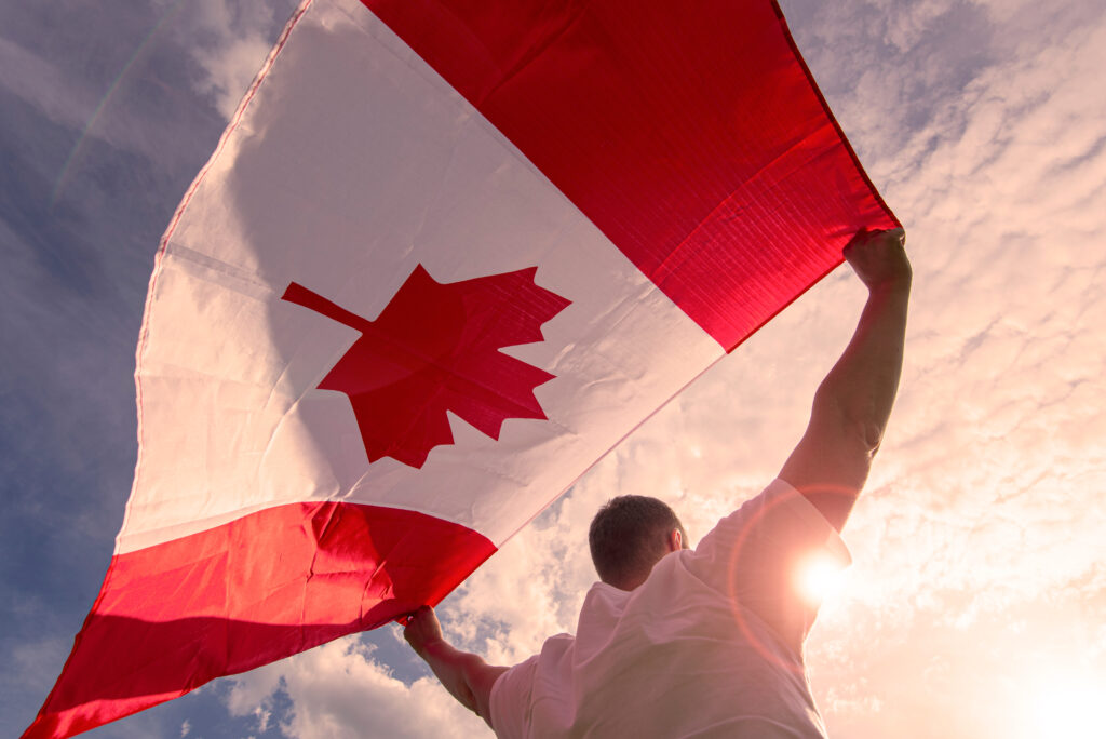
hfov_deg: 96.7
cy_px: 370
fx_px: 492
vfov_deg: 73.8
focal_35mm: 16
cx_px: 553
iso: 100
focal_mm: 16
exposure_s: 1/320
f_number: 9
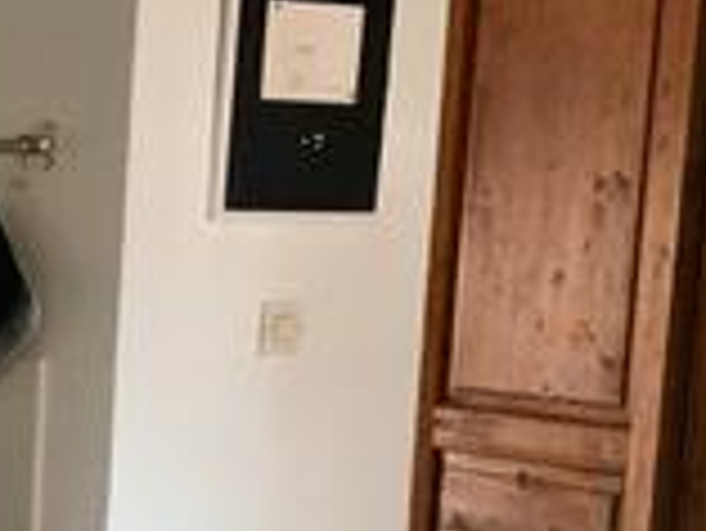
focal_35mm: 111
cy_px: 608
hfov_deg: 15.8
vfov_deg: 13.1
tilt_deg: -9.0
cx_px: -441
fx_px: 2266
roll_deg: -0.3
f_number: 2.2
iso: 125
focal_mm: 4.15
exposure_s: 1/33
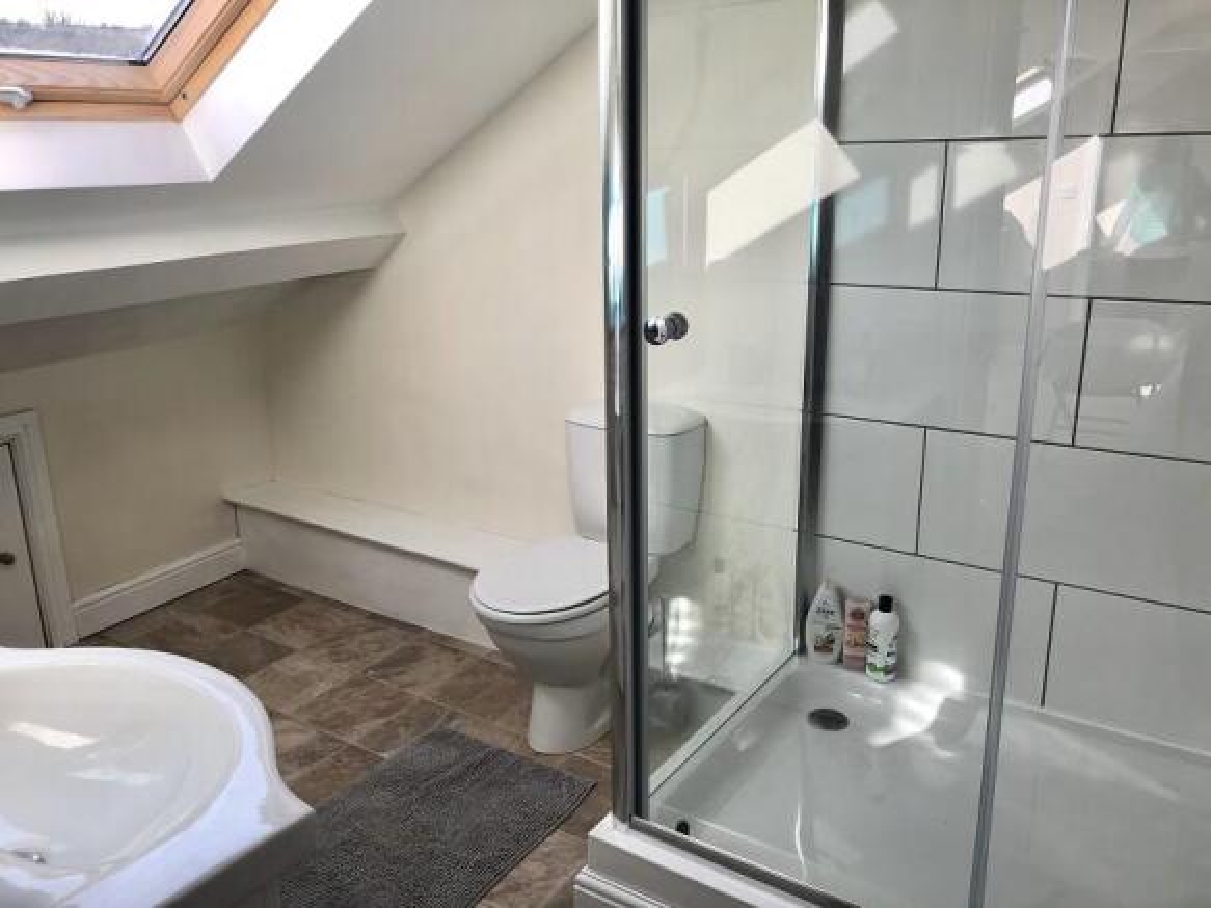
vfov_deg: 49.7
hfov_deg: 63.5
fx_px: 979
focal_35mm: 28
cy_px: 454
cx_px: 606
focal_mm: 3.99
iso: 20
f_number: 1.8
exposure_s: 1/200
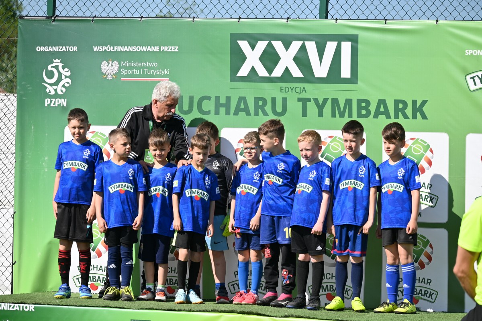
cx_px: 241
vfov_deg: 7.3
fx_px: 2510
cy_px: 160
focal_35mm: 188
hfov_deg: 11.0
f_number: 5.6
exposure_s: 1/1250
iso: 200
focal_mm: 125
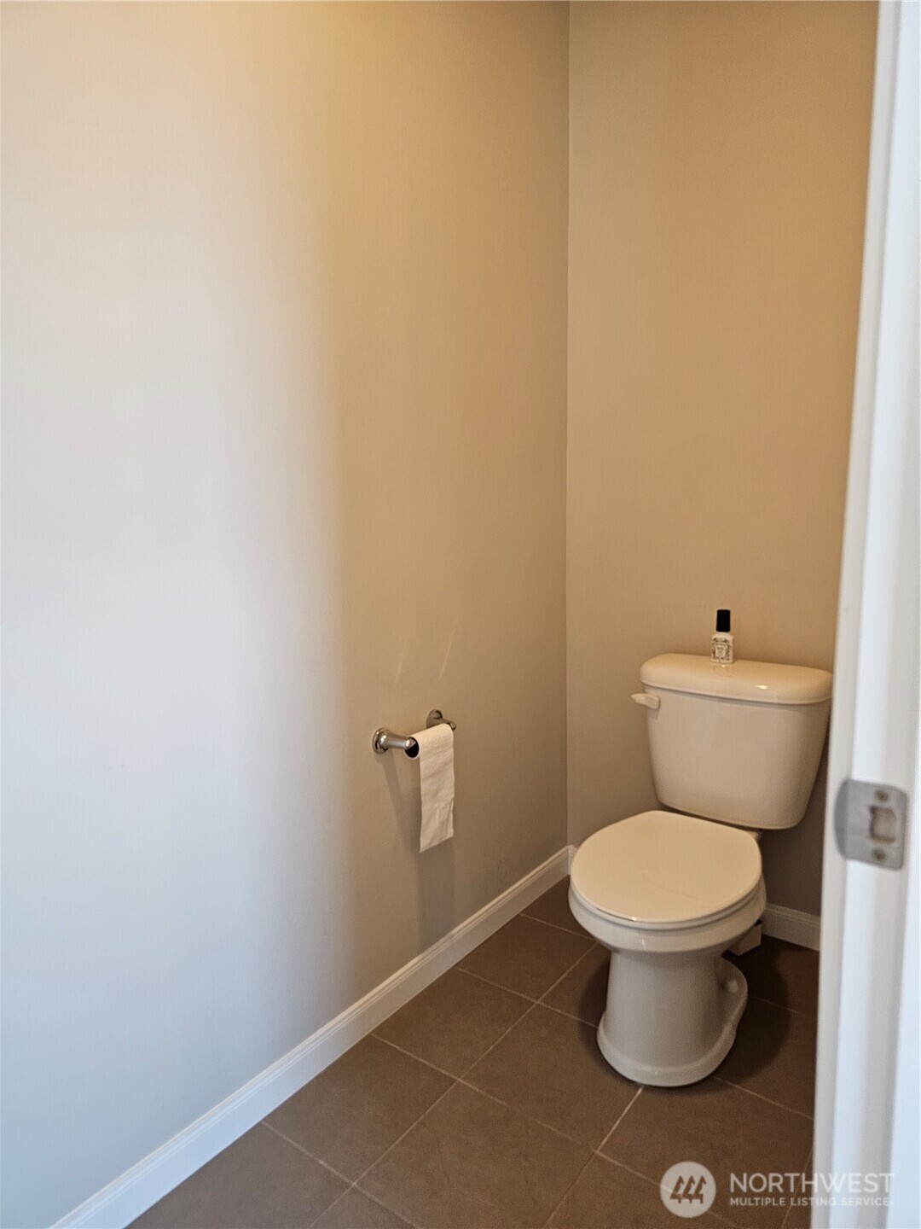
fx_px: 816
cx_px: 460
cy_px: 614
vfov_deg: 73.9
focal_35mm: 23
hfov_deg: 58.9
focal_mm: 6.3
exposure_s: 1/120
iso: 320
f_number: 1.7
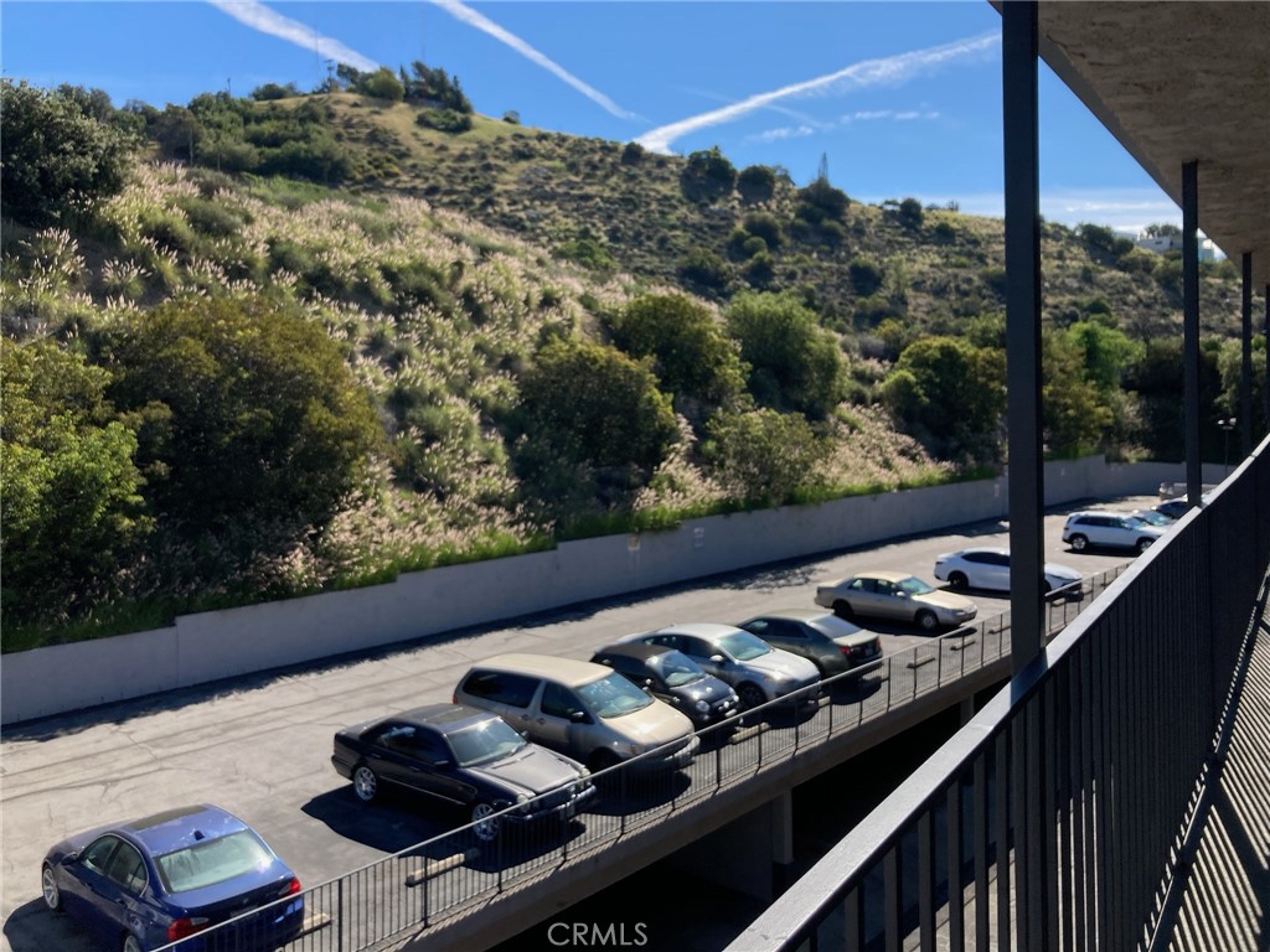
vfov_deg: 49.7
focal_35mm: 28
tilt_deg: -5.0
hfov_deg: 63.4
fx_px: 1027
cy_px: 476
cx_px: 635
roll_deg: +1.1
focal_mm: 3.99
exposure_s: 1/3205
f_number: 1.8
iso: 25
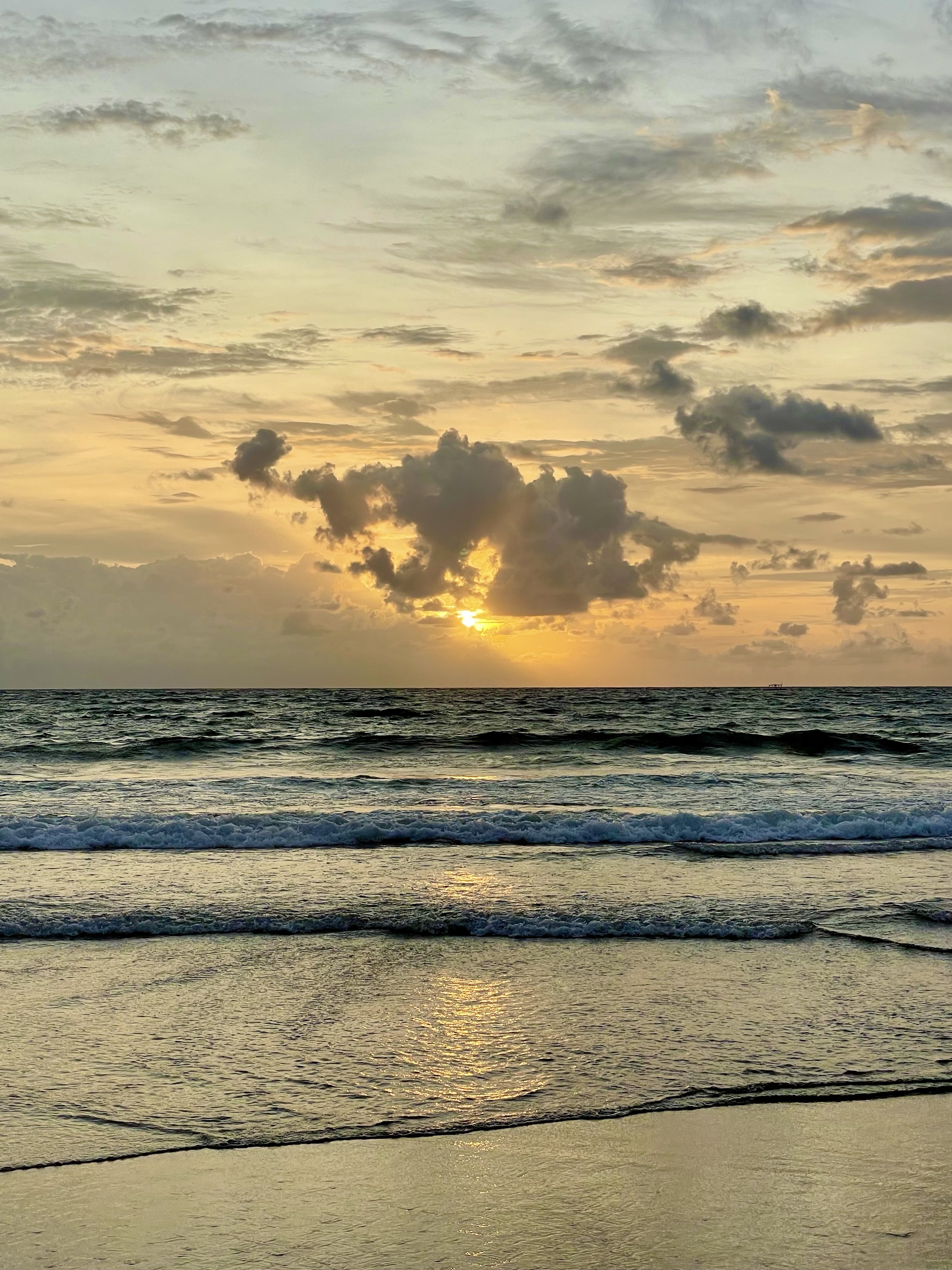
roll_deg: +0.2
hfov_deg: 26.6
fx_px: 2017
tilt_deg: +2.9
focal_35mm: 55
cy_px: 599
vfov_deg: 34.9
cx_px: 459
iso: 25
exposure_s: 1/727
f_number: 2
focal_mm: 6
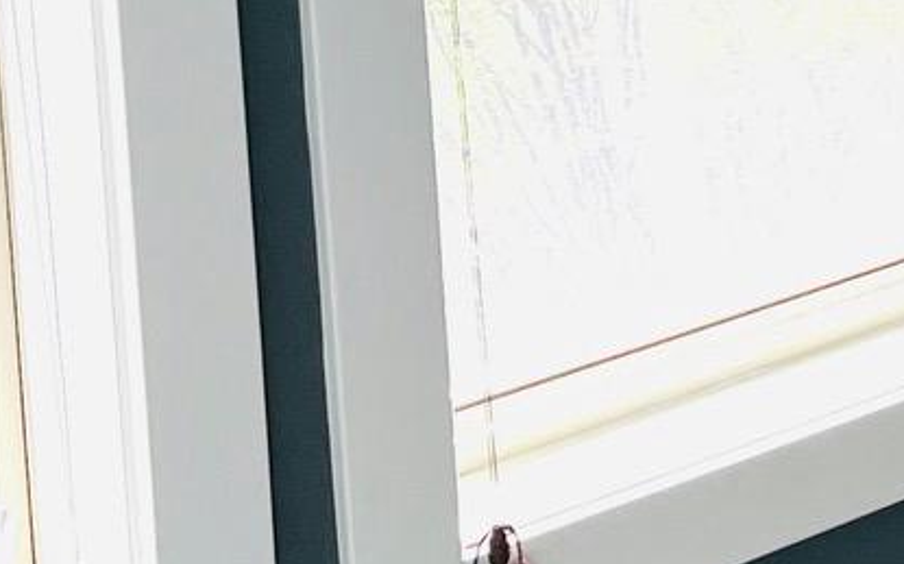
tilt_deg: -4.2
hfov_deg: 13.6
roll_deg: +3.1
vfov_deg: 9.1
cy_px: -494
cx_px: 1679
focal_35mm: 136
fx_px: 3349
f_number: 1.6
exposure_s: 1/122
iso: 32
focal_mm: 5.1
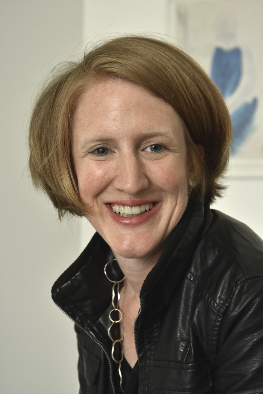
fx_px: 821
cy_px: 197
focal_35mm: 75
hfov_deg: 18.2
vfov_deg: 27.0
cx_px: 132
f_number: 8
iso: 1600
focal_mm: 75
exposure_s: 1/160
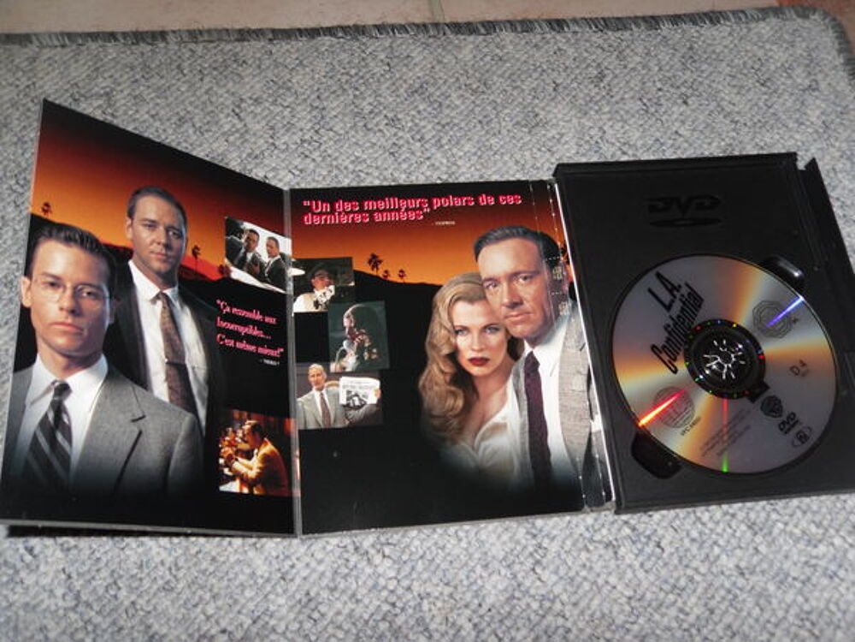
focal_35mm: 35
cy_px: 321
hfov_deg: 52.6
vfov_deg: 40.7
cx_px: 428
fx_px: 864
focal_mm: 6.3
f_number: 3.5
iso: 80
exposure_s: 1/45
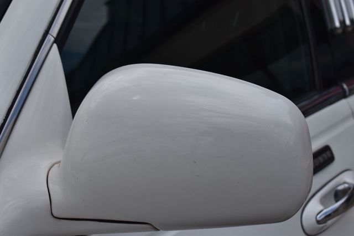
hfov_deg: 24.6
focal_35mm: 82
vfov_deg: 16.5
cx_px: 177
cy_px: 118
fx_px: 811
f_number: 11
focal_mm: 55
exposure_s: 1/640
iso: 200
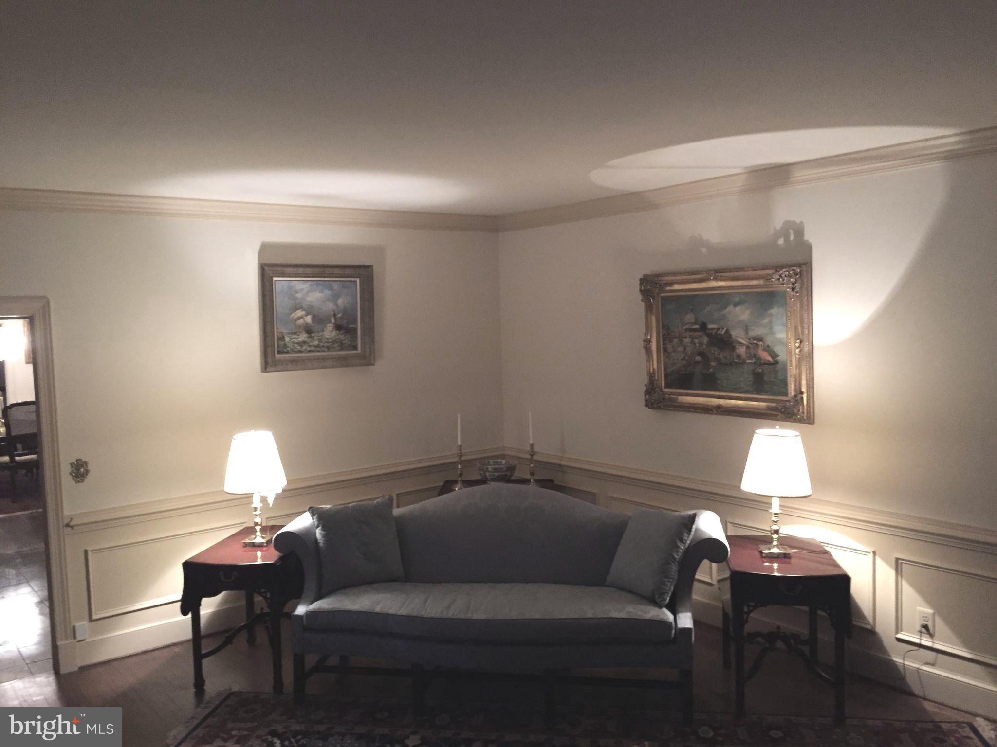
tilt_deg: -4.3
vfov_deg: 48.2
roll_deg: +2.7
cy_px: 374
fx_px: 835
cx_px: 498
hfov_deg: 61.7
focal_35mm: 29
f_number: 2.2
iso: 320
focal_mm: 4.15
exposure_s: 1/15
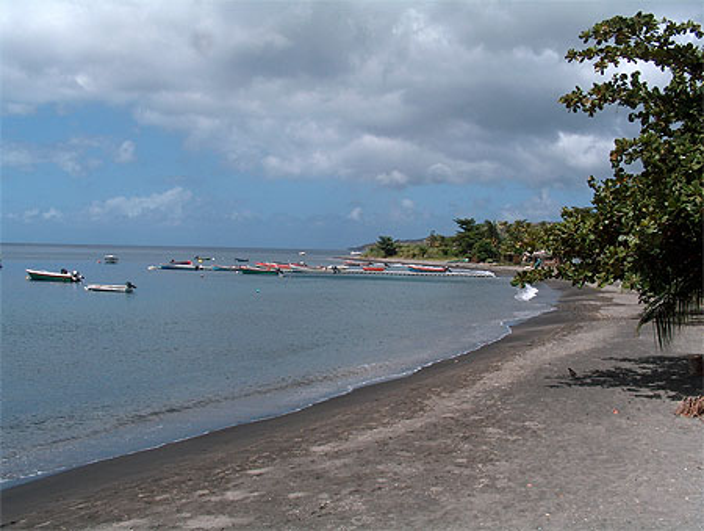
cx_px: 352
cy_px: 266
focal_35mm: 44
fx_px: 896
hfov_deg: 42.9
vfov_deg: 33.0
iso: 100
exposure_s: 1/218
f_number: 11.4
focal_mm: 8.96
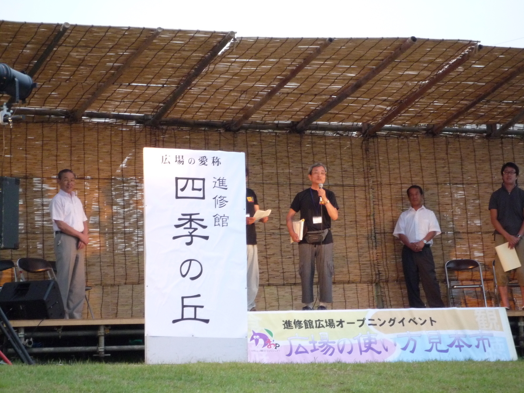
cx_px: 262
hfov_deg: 19.6
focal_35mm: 100
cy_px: 196
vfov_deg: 14.8
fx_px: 1514
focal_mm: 17.6
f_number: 5.6
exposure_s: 1/30
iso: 400
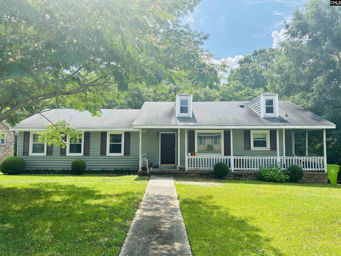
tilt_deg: +4.2
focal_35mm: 26
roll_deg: +0.4
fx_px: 256
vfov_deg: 53.1
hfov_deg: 67.3
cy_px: 128
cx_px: 170
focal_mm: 5.7
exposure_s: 1/2252
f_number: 1.5
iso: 50
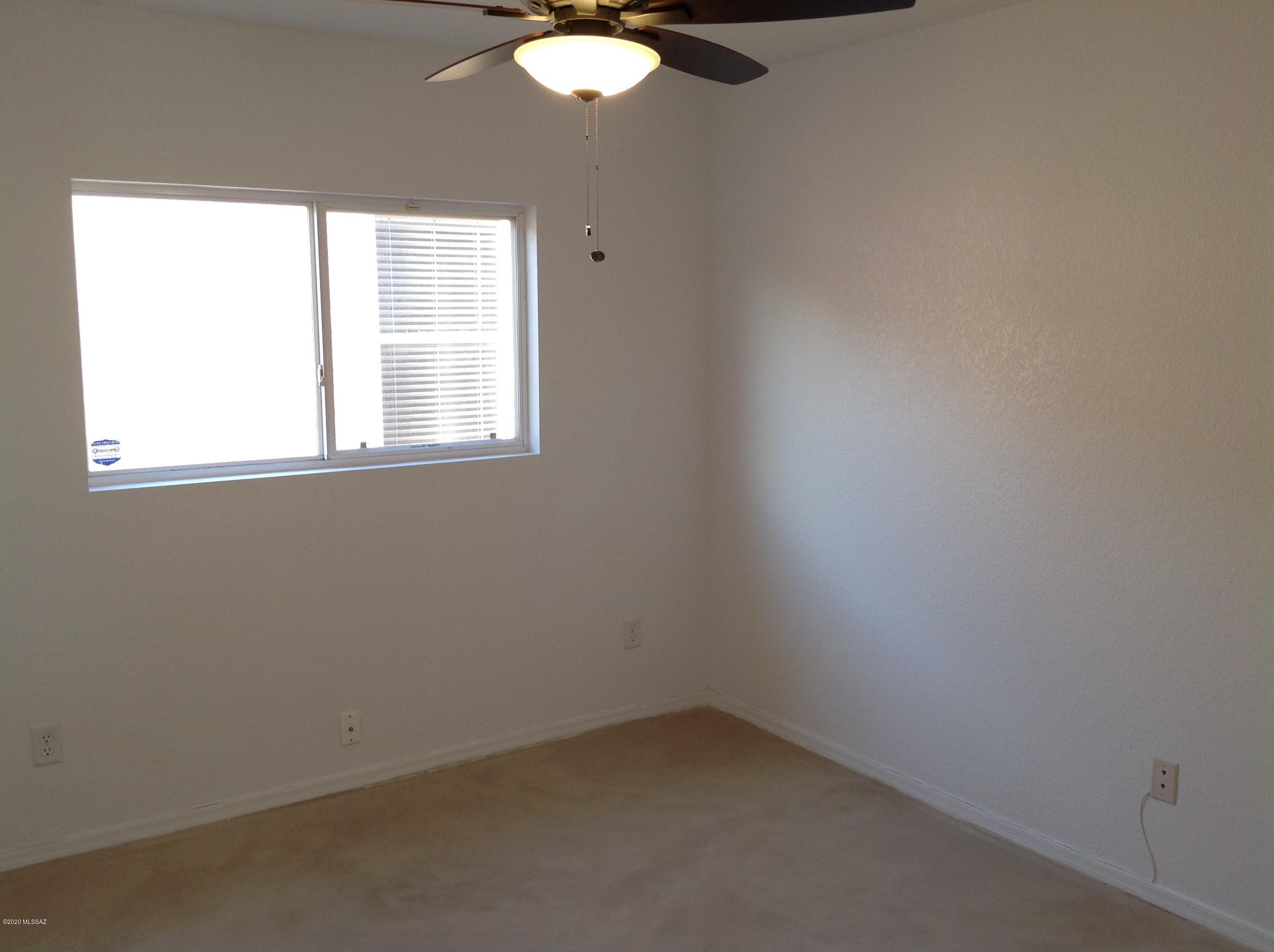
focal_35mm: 35
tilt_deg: -7.1
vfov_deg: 40.6
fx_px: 1286
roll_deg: -0.1
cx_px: 637
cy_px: 476
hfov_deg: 52.7
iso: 50
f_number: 2.4
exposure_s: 1/40
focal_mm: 4.28
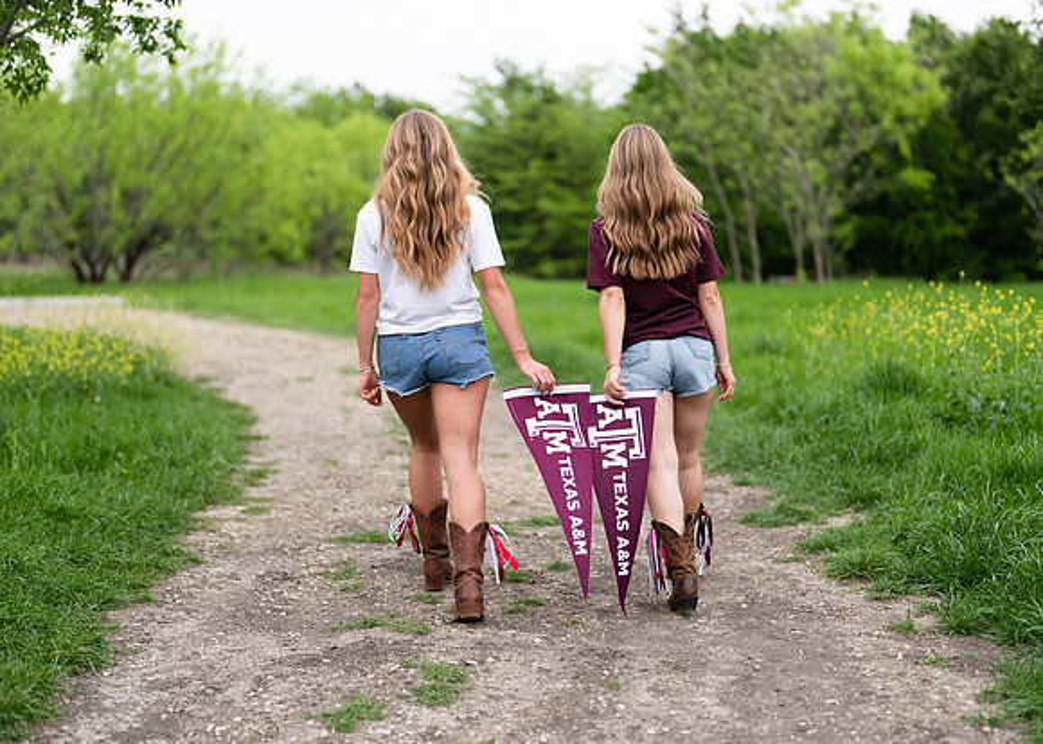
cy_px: 372
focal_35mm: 61
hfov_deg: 32.4
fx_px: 1797
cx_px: 522
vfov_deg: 23.4
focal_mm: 50
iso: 320
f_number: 1.2
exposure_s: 1/1600
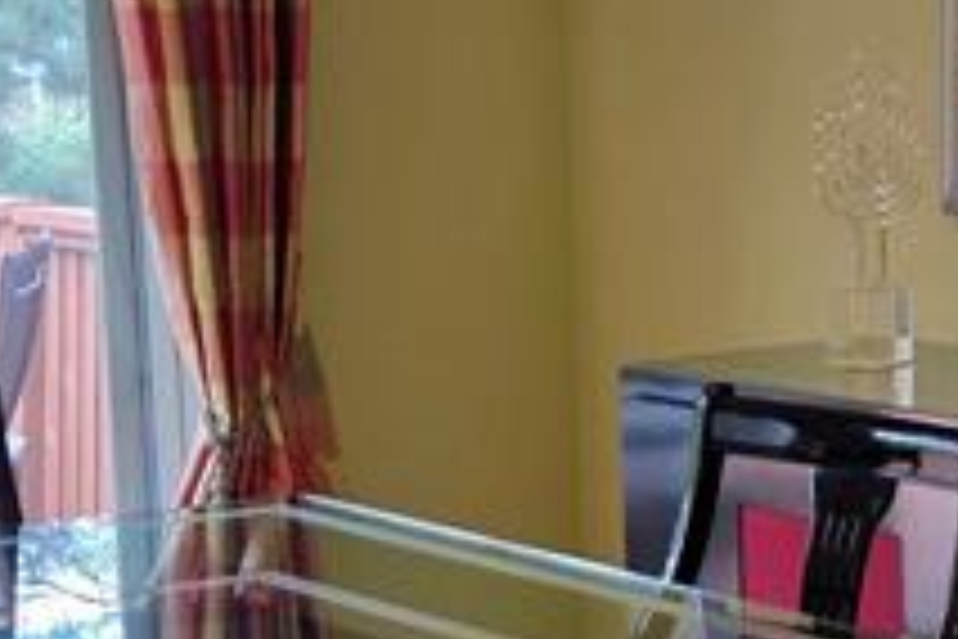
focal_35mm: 115
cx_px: 774
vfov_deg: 11.8
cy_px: 684
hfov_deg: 17.6
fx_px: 3060
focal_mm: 5.4
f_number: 1.8
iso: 320
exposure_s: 1/120
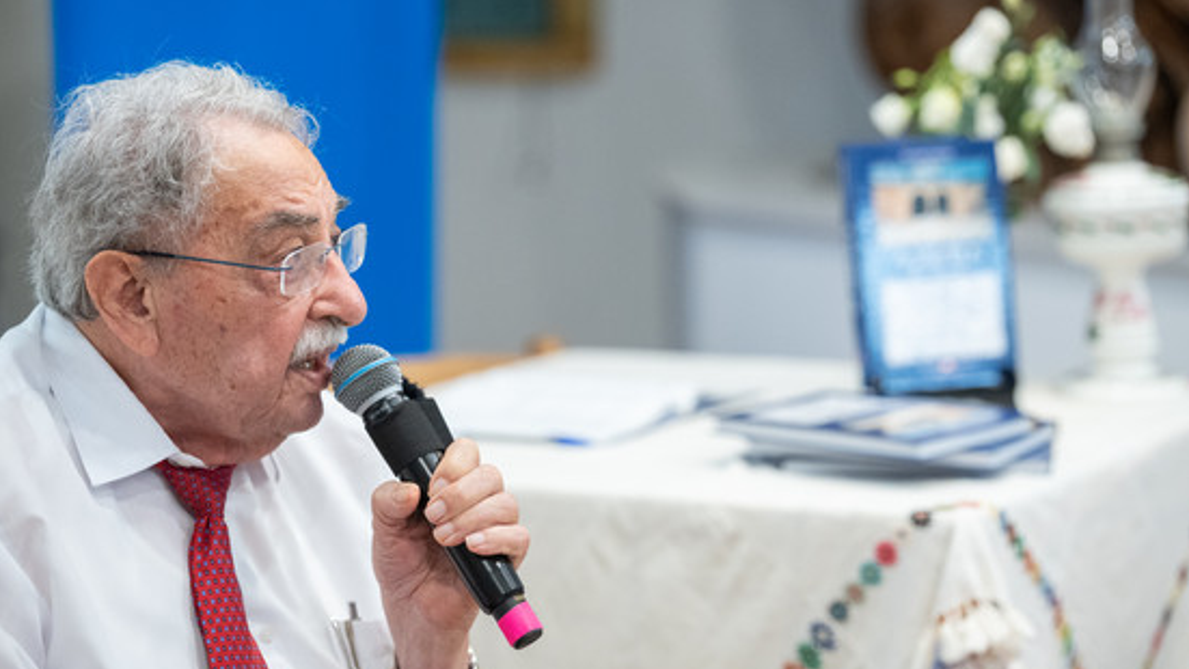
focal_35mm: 112
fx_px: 3531
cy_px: 316
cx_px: 600
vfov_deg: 10.8
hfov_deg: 19.1
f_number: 2.2
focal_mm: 92
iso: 2500
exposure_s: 1/200
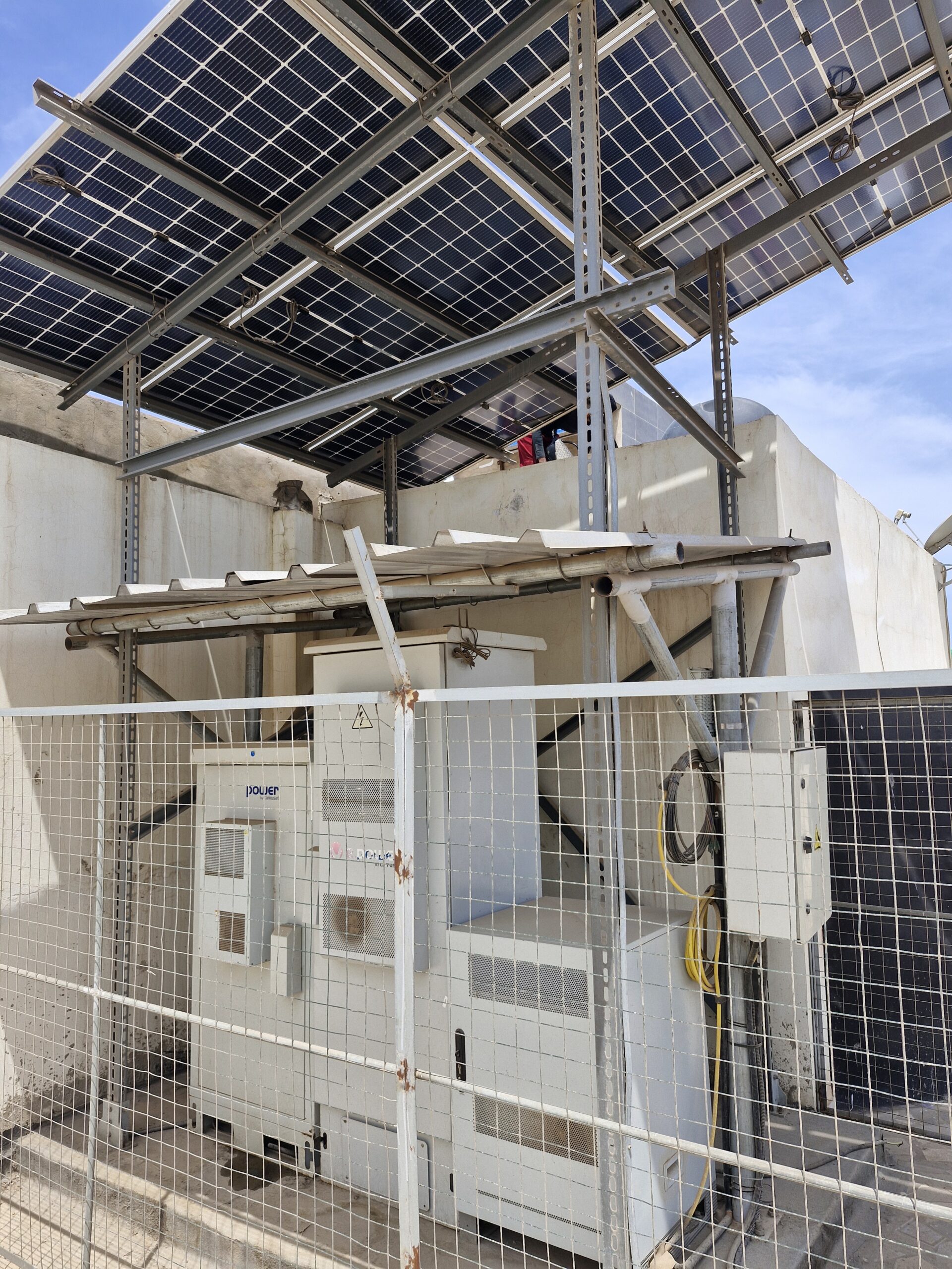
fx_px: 843
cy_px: 634
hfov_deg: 58.9
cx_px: 476
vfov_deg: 73.9
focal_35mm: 23
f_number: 1.8
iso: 50
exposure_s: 1/1216
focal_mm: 5.54
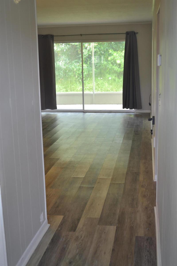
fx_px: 354
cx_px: 88
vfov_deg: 41.1
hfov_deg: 28.1
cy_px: 133
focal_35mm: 48
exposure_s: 1/50
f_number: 4.8
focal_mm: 32
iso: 400
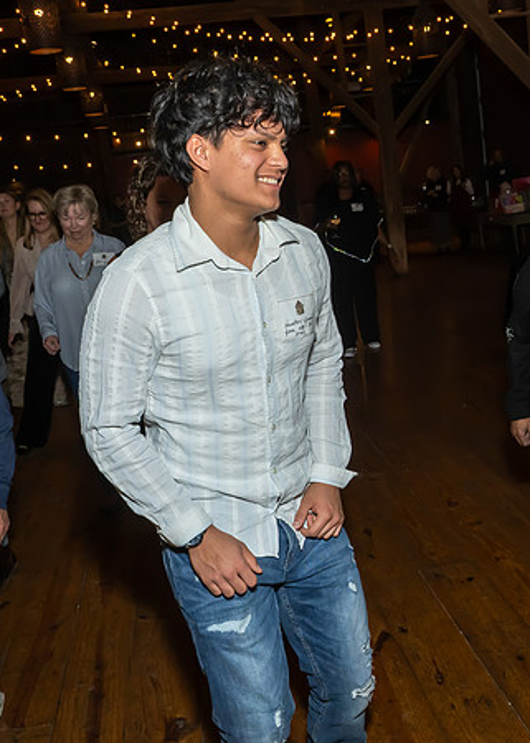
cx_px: 361
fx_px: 860
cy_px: 377
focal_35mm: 41
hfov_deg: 33.9
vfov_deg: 46.7
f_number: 8
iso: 640
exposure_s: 1/250
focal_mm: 17
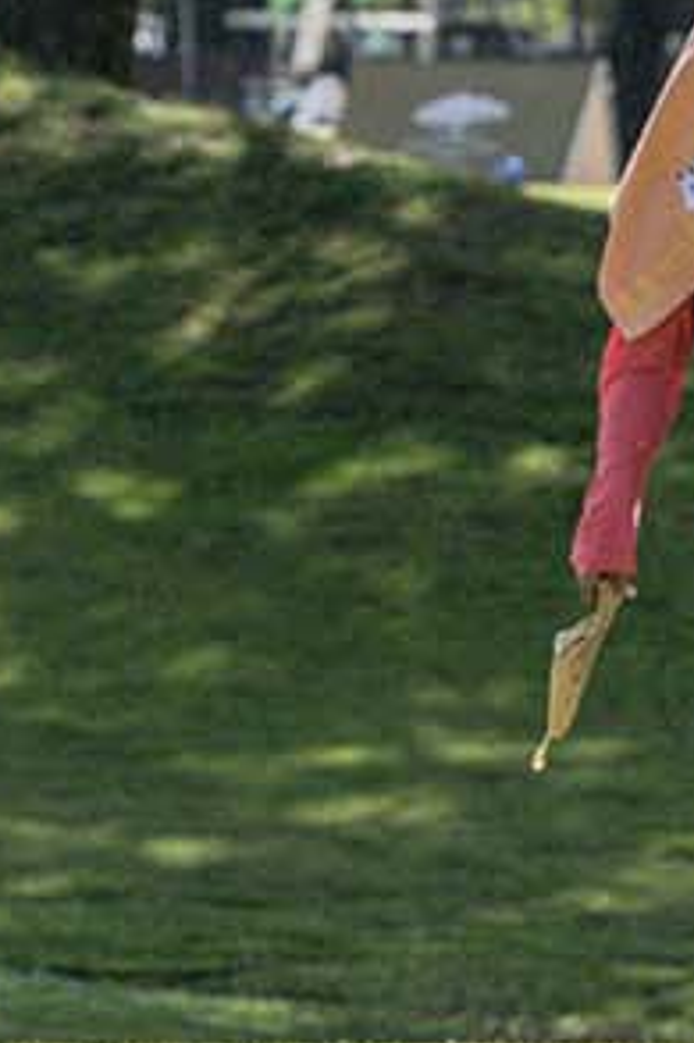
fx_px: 10827
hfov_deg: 3.6
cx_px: -502
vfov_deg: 5.5
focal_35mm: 374
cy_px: -14
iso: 500
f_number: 4.5
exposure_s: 1/5000
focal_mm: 76
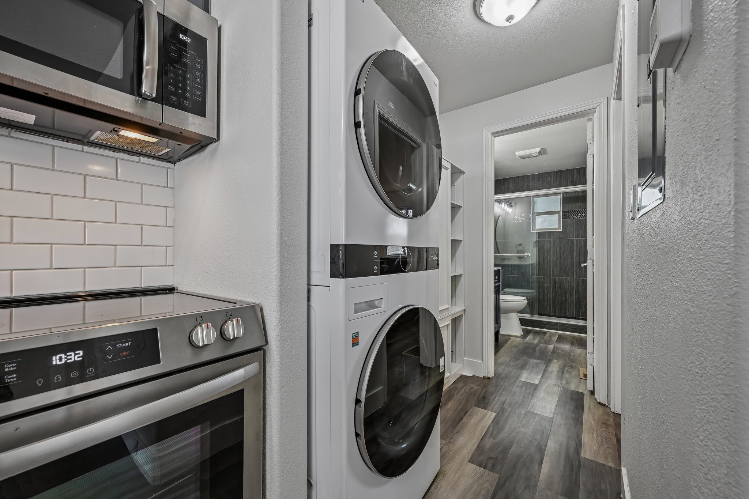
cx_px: 374
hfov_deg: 104.3
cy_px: 250
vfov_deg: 81.2
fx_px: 291
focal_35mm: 14
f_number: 10
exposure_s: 1/15
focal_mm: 14
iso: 400
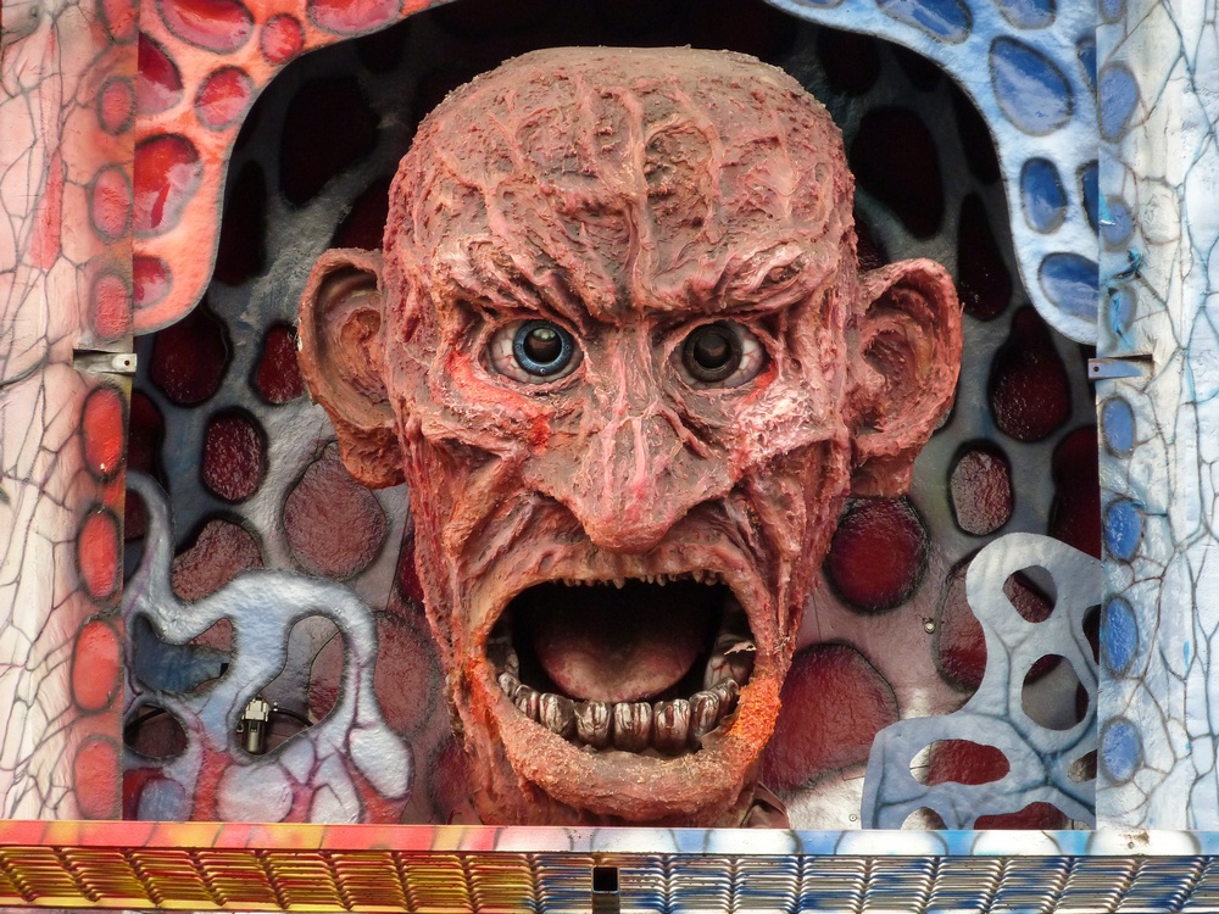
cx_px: 610
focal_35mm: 184
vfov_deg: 8.1
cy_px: 457
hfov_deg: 10.7
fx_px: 6480
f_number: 3.8
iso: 400
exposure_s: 1/320
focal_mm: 33.2
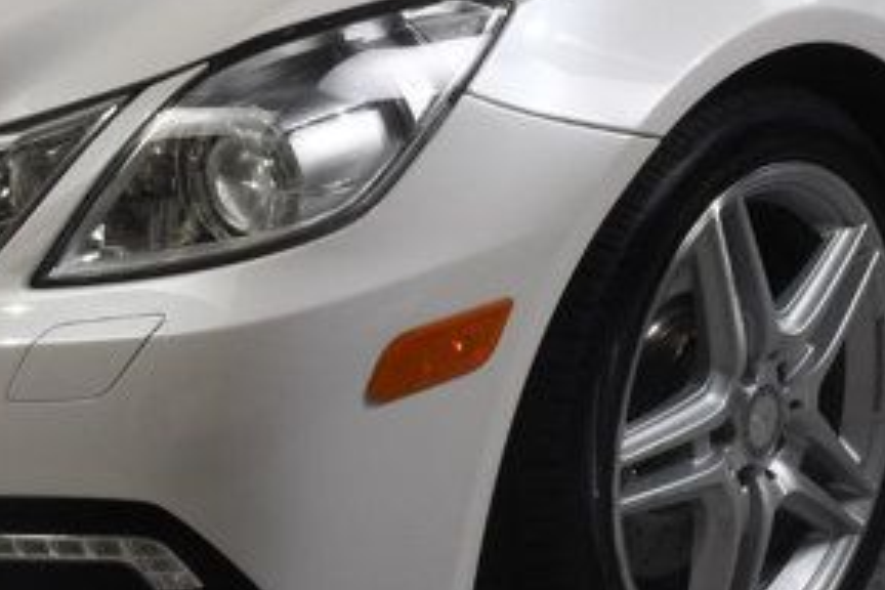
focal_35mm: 121
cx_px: 501
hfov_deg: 16.9
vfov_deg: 11.1
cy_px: -101
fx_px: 2974
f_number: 14
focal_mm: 23
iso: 100
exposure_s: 1/160
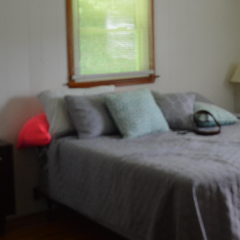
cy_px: 51
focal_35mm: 66
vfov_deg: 25.7
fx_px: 518
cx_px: 183
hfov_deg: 25.8
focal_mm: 20
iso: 560
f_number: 3.8
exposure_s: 1/60
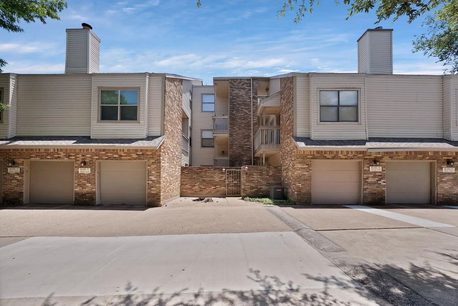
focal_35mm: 14
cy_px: 153
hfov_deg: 104.2
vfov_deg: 81.3
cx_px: 229
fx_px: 178
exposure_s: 1/320
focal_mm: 14
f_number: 9
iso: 640
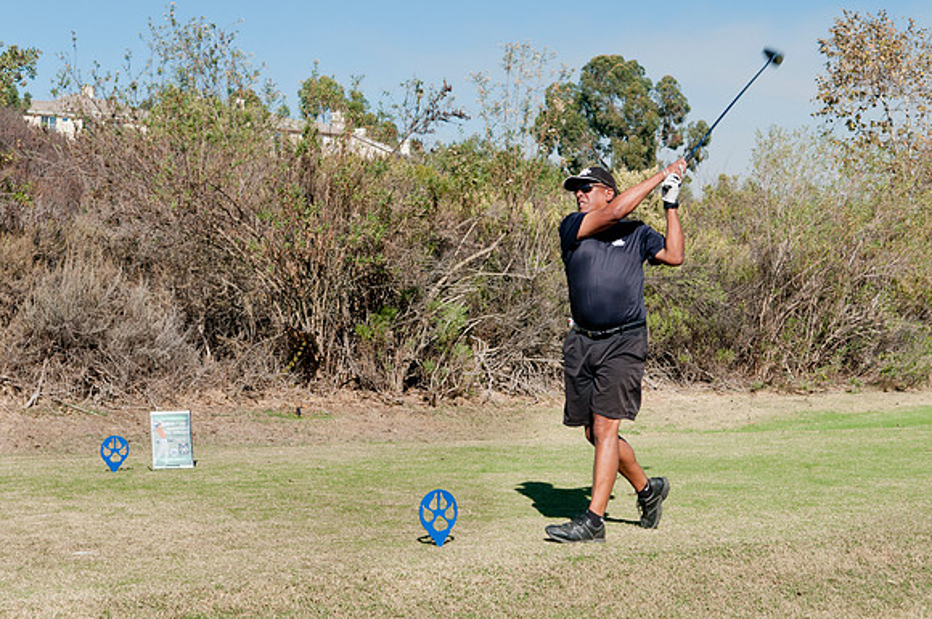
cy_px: 310
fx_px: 1551
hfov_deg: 33.4
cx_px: 466
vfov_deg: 22.6
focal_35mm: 60
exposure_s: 1/250
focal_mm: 40
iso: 200
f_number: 8
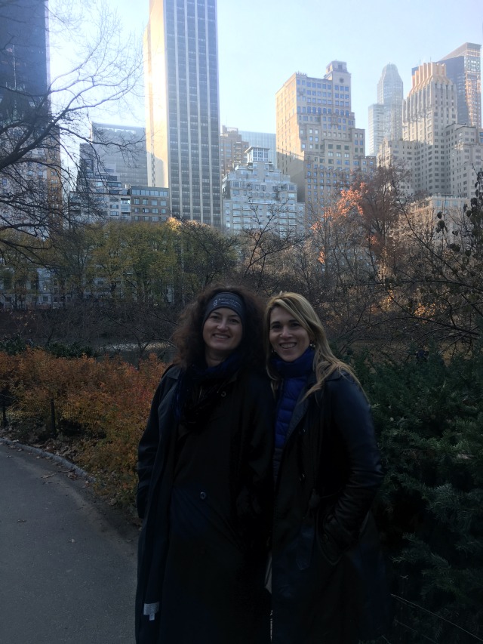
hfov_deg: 48.2
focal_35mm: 29
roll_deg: +3.6
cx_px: 242
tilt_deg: +1.5
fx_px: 539
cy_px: 322
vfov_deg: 61.7
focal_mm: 4.15
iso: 25
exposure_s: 1/373
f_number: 2.2
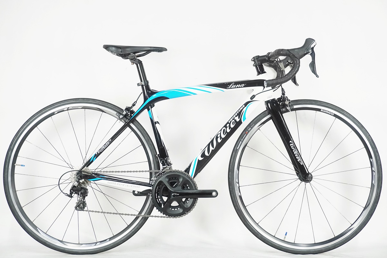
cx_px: 194
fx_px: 613
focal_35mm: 57
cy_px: 129
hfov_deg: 35.1
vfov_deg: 23.8
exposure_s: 1/60
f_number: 6.3
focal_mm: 38
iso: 1600
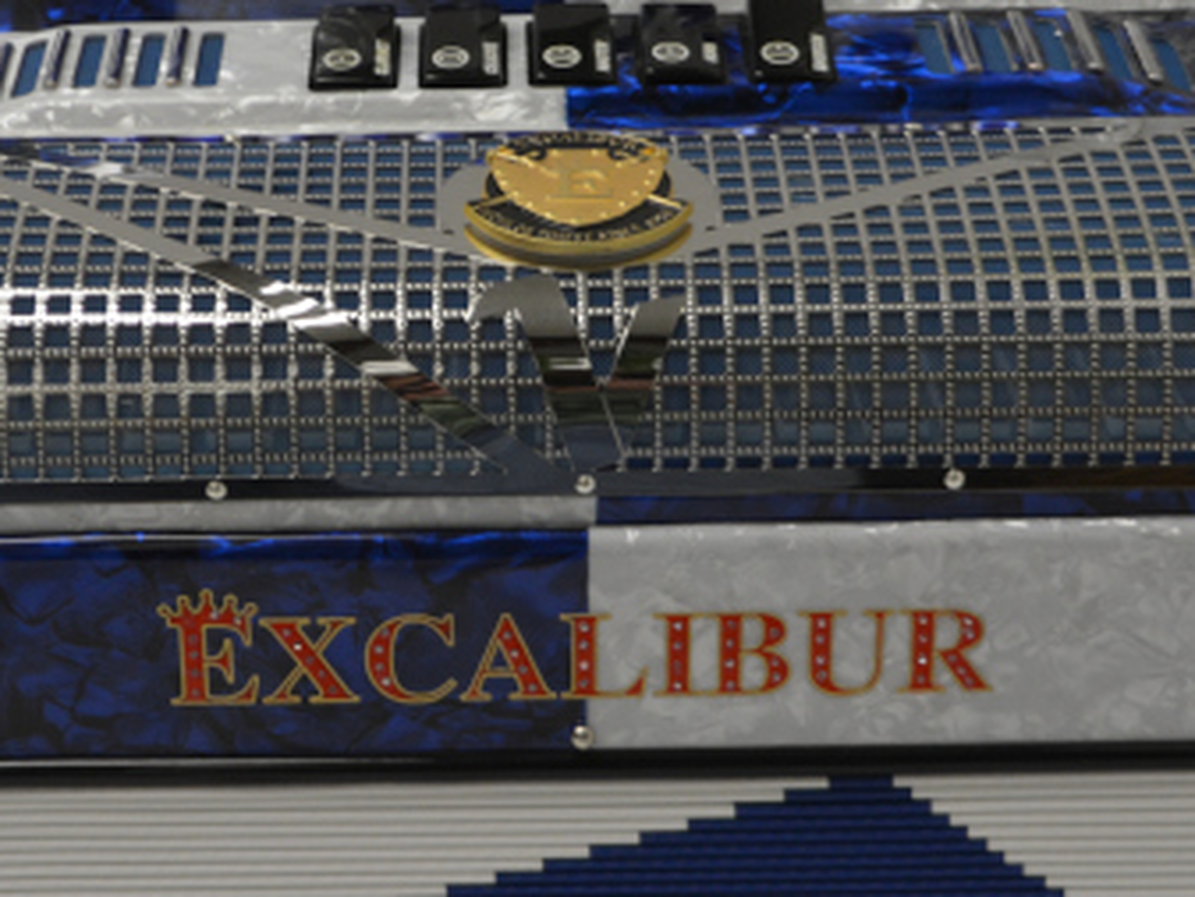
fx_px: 3074
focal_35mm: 89
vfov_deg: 16.6
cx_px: 465
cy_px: 491
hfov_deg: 22.0
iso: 800
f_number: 4.2
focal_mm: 26
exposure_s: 1/50
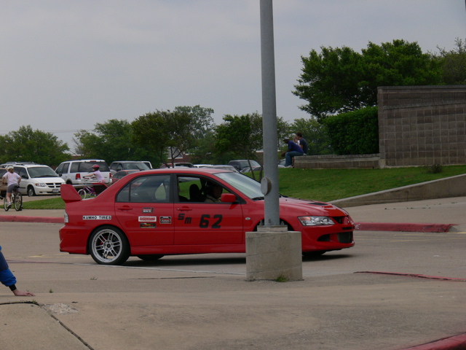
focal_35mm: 137
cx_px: 233
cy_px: 175
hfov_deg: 14.4
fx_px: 1844
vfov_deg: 10.8
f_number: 5.6
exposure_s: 1/800
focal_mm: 29
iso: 100
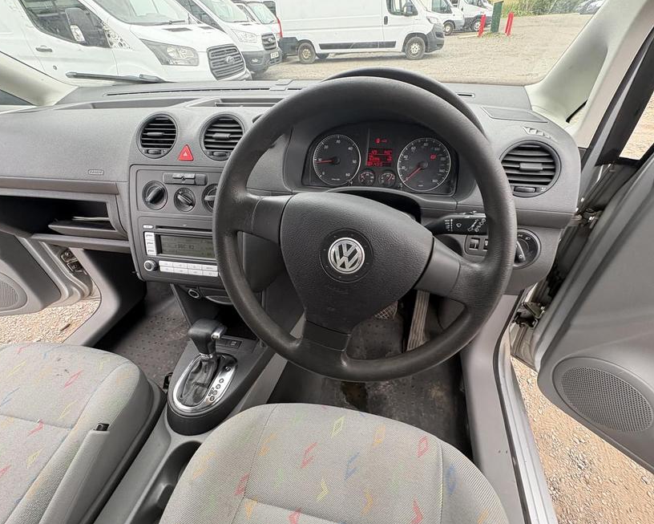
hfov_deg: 96.7
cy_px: 263
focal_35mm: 15
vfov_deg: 84.0
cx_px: 347
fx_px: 290
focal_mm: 2.22
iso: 80
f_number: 2.2
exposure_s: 1/126
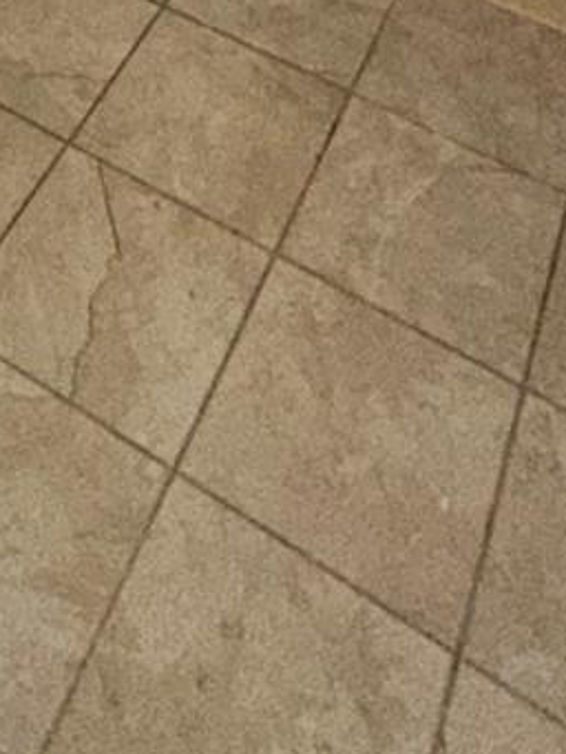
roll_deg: -2.7
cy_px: -787
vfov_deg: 18.5
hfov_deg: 22.5
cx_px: 15
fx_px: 1373
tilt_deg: -8.2
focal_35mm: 63
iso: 500
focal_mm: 2.22
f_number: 2.2
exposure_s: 1/30
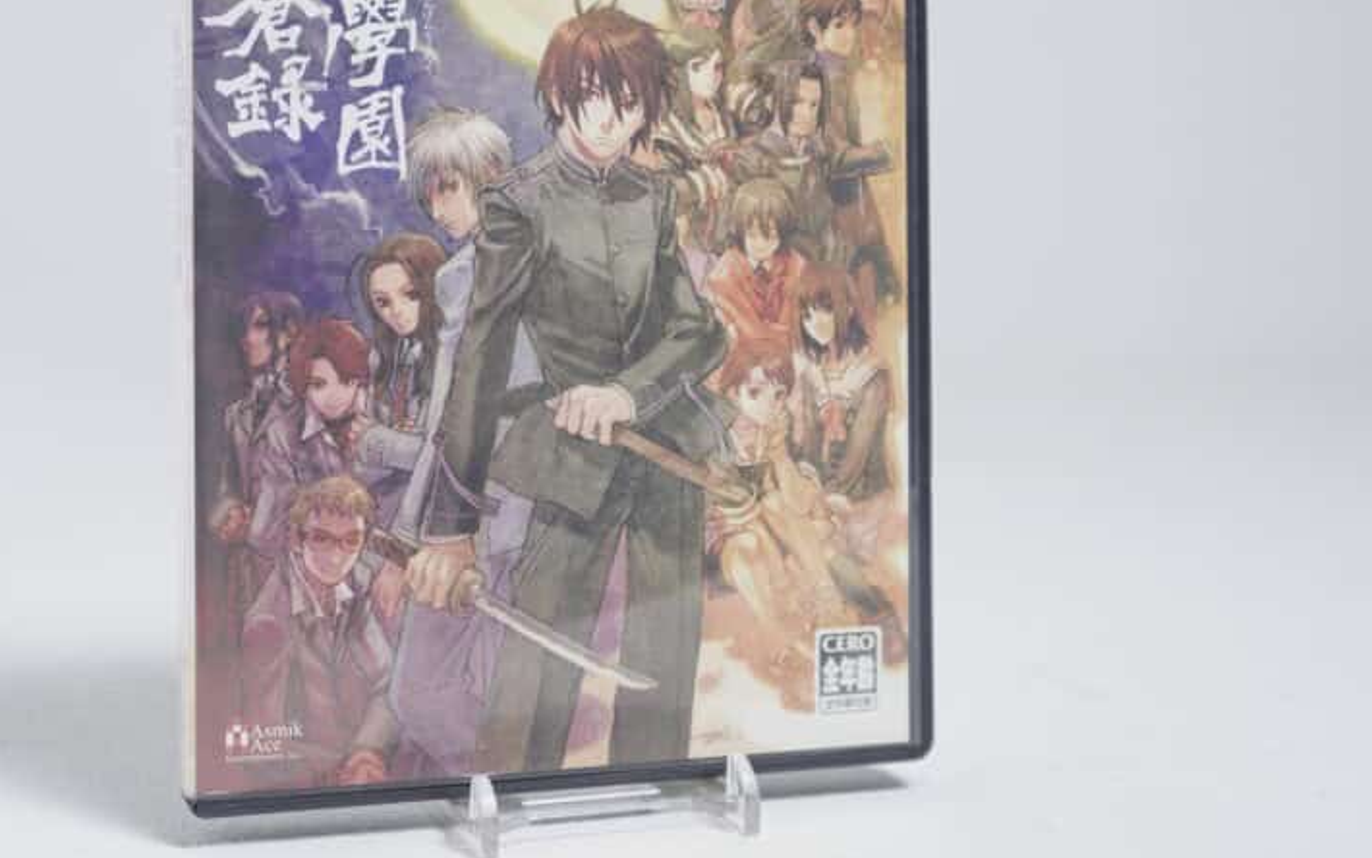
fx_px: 2319
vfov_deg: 20.8
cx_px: 553
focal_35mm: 62
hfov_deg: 32.9
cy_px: 214
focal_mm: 36
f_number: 4.5
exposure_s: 1/8
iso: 100
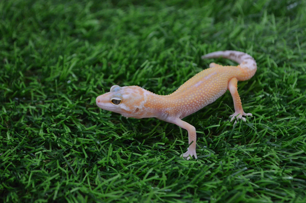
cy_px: 102
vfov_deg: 20.1
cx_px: 153
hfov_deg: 29.9
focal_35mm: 68
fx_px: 573
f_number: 5.3
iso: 3200
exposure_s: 1/30
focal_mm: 45
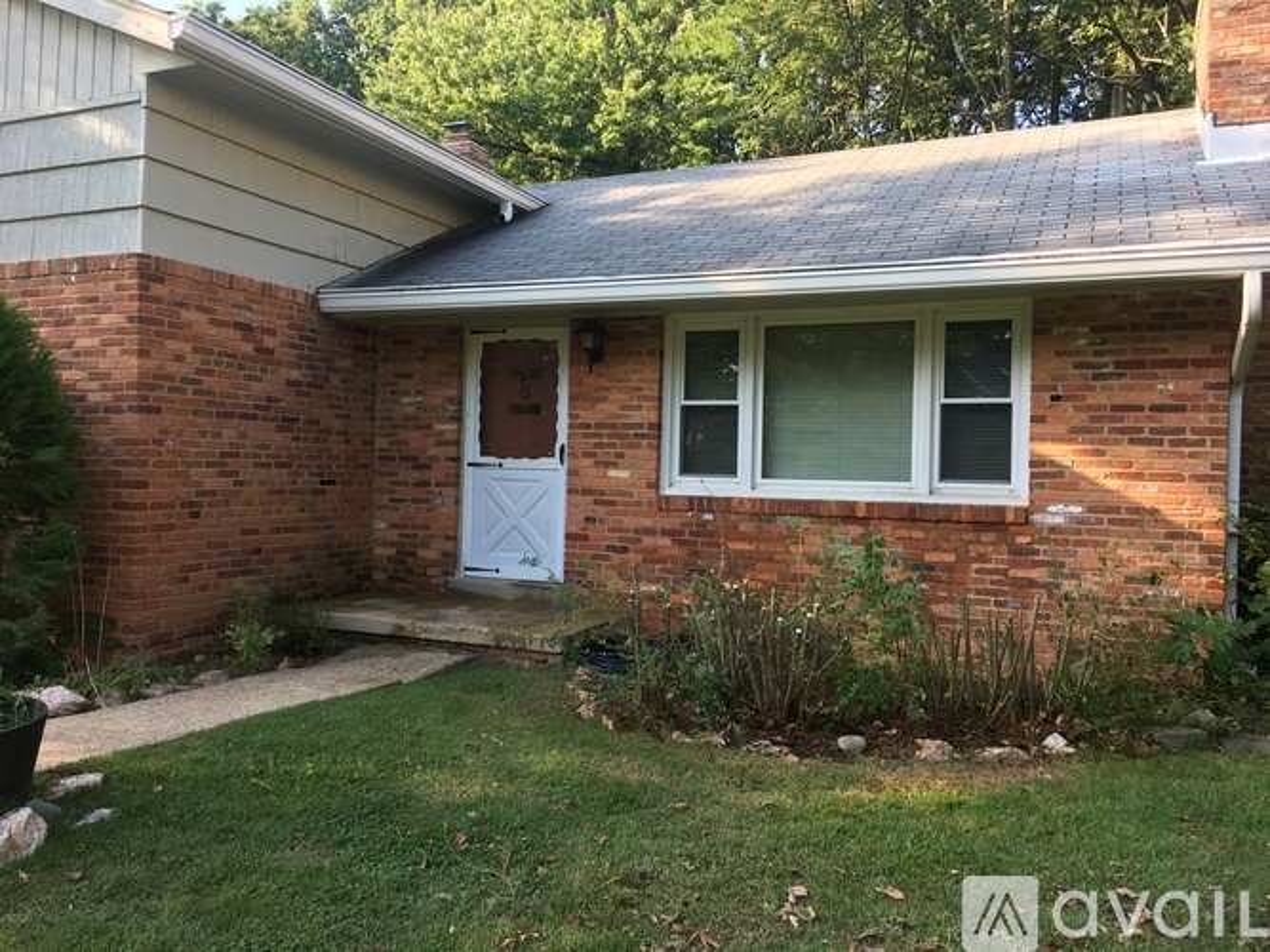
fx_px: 1064
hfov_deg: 61.7
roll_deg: -0.6
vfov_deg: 48.2
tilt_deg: +1.0
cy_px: 476
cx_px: 635
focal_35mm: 29
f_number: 2.2
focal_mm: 4.15
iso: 25
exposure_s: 1/140
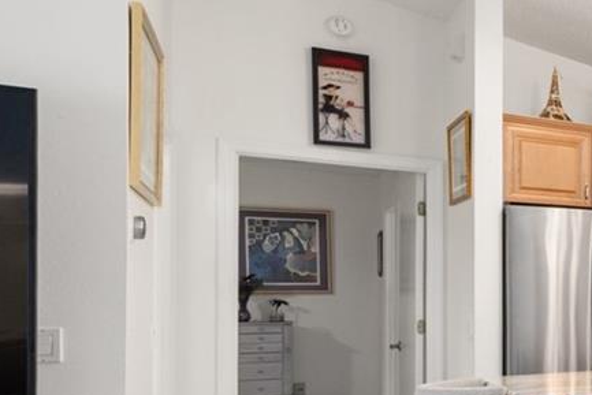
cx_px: 1066
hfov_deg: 22.5
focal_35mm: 48
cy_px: 333
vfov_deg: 27.4
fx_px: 790
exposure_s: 1/6
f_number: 7.1
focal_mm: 13
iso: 200
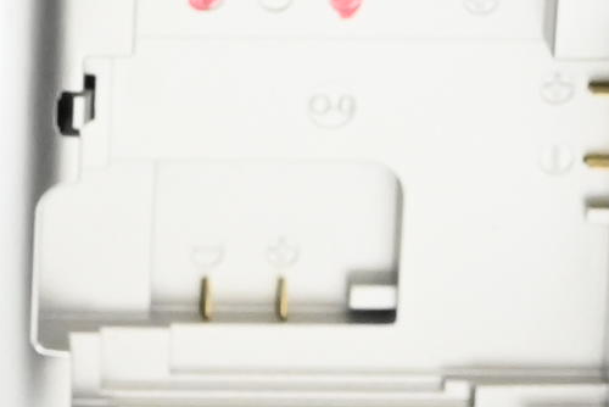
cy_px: 96
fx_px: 7481
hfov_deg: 4.6
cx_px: -336
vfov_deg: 3.1
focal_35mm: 442
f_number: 10
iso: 2000
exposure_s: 1/125
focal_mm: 50
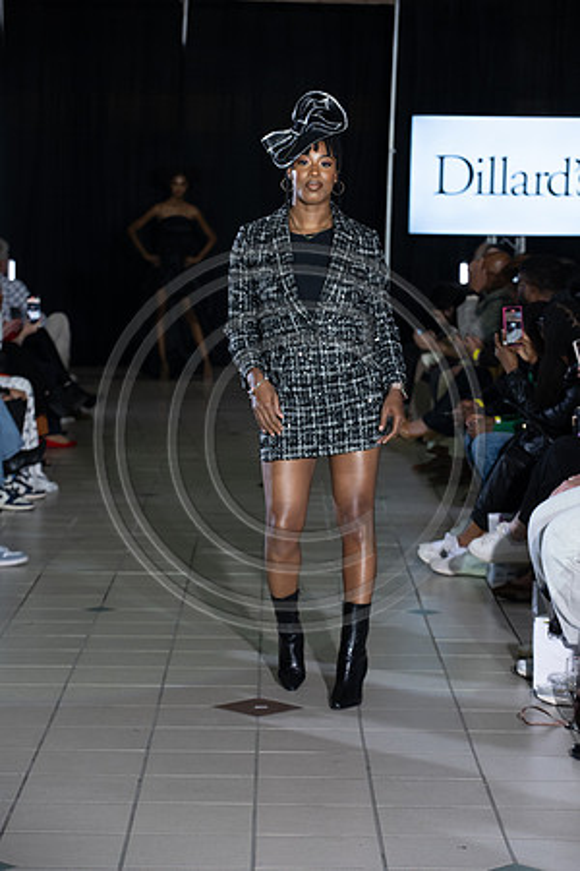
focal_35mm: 102
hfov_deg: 13.4
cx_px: 290
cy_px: 436
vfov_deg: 20.0
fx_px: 2465
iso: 1250
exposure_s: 1/160
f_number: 5
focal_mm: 102
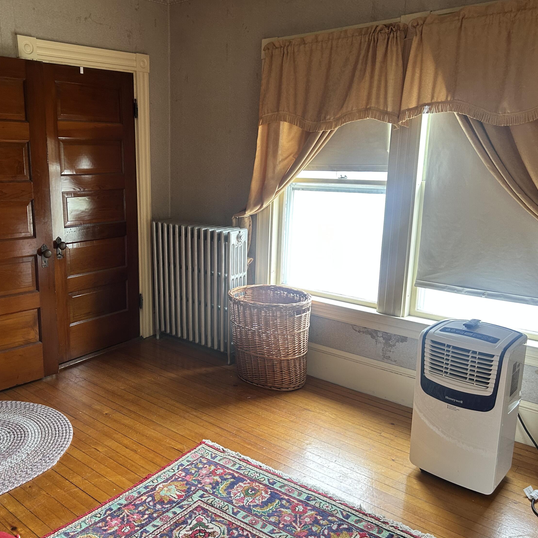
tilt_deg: -13.5
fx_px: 545
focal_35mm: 31
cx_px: 201
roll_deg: +0.0
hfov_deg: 52.0
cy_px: 272
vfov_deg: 52.5
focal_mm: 5.7
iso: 125
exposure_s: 1/85
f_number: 1.5
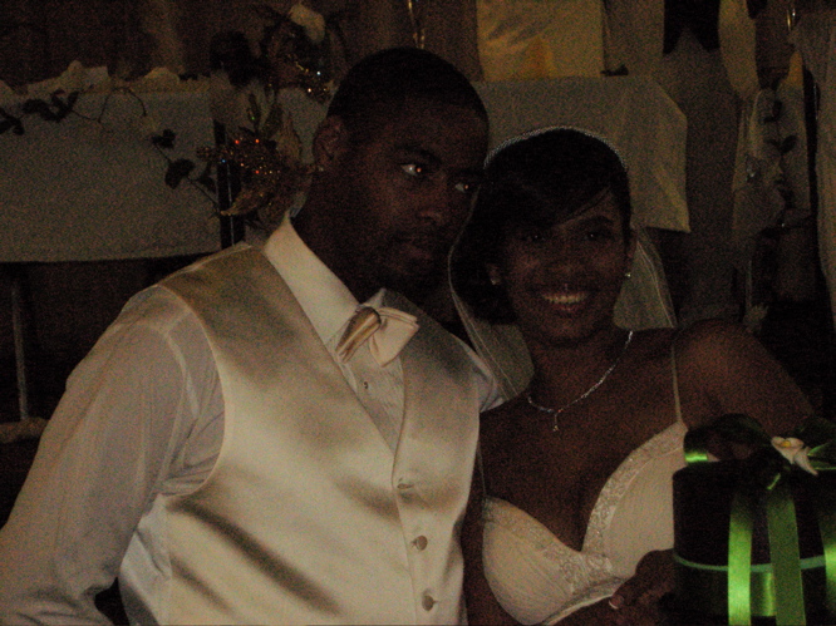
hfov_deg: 15.6
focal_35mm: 126
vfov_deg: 11.8
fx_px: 3042
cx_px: 418
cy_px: 313
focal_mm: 26.3
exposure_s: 1/90.5
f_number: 5.3
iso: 400
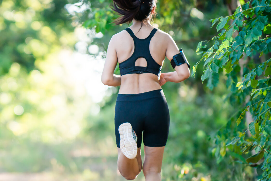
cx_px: 9
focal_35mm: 457
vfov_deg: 3.0
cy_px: 107
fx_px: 3442
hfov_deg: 4.5
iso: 400
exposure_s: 1/500
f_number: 2.8
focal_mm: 200
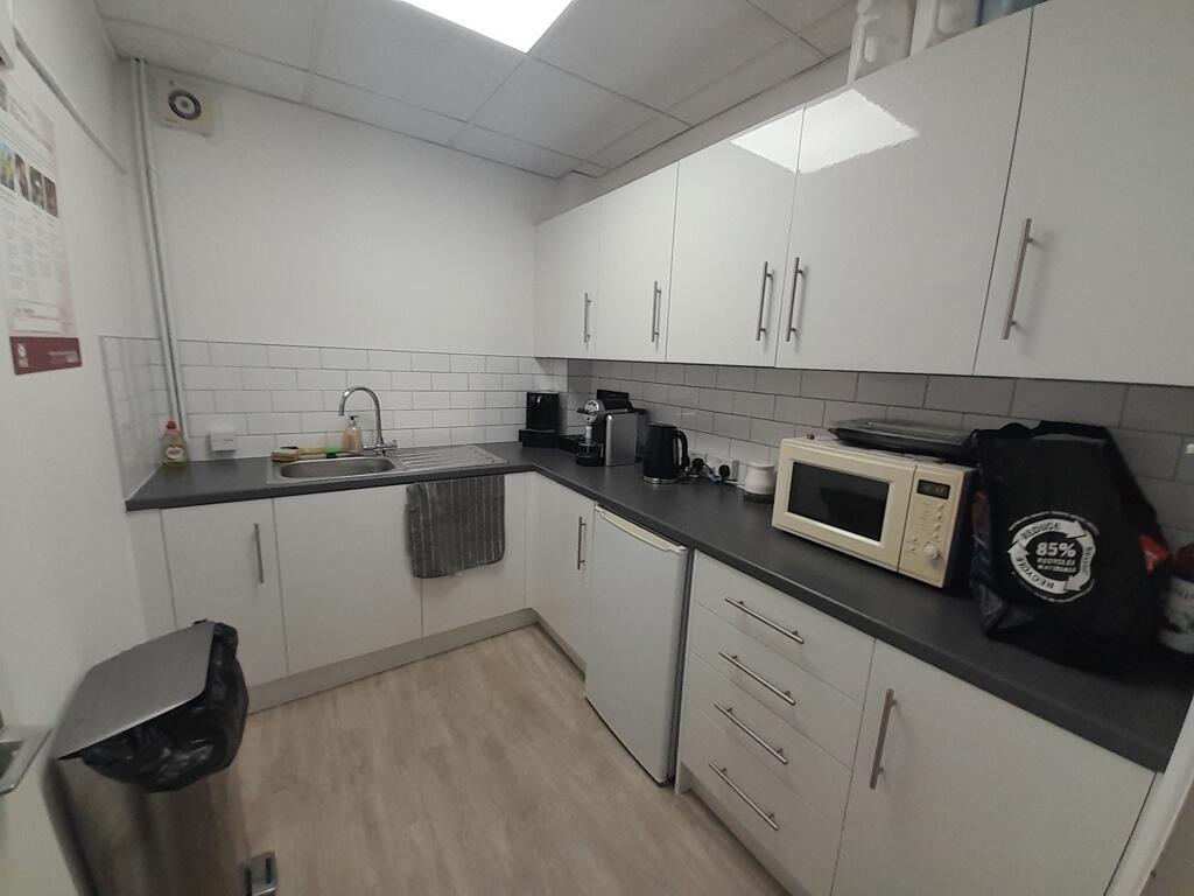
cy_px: 448
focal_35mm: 13
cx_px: 597
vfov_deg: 89.9
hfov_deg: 106.2
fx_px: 448
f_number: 2.2
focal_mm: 1.13
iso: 64
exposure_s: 1/50
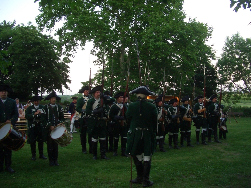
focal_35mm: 35
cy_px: 94
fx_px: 254
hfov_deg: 52.6
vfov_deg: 40.7
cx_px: 126
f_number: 2.6
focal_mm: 5.8
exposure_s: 1/40
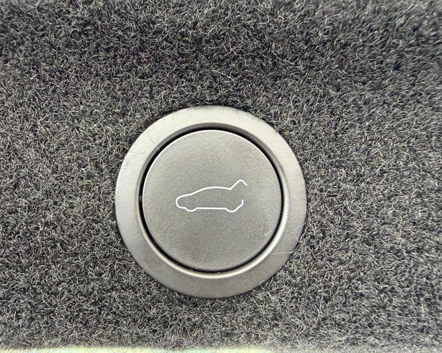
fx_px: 340
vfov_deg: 54.9
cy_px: 177
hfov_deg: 65.9
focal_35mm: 26
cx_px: 199
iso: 320
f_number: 2.2
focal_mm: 2.22
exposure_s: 1/76
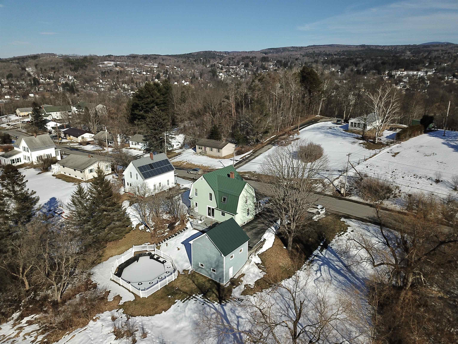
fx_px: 344
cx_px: 229
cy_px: 172
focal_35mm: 26
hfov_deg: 67.3
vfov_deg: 53.1
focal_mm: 4.73
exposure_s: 1/4115
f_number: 2.2
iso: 100
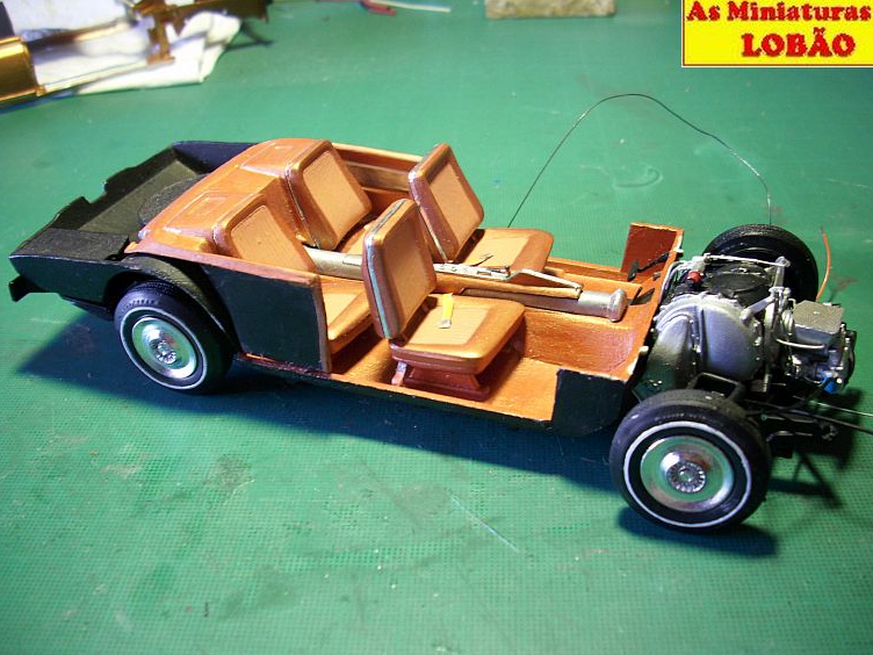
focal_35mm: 33
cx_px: 461
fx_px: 832
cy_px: 329
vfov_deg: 42.9
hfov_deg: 55.3
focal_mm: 6.2
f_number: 2.8
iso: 50
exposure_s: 1/11
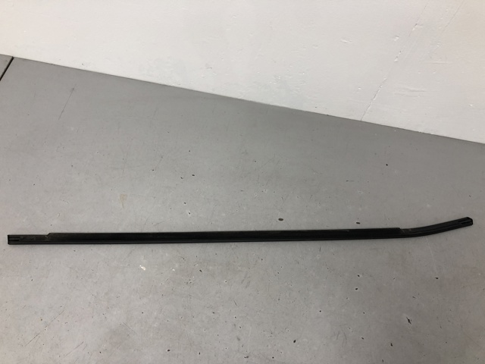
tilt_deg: -60.6
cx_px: 242
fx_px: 392
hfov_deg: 63.4
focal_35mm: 28
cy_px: 182
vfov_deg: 49.7
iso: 25
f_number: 1.8
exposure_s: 1/33
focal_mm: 4
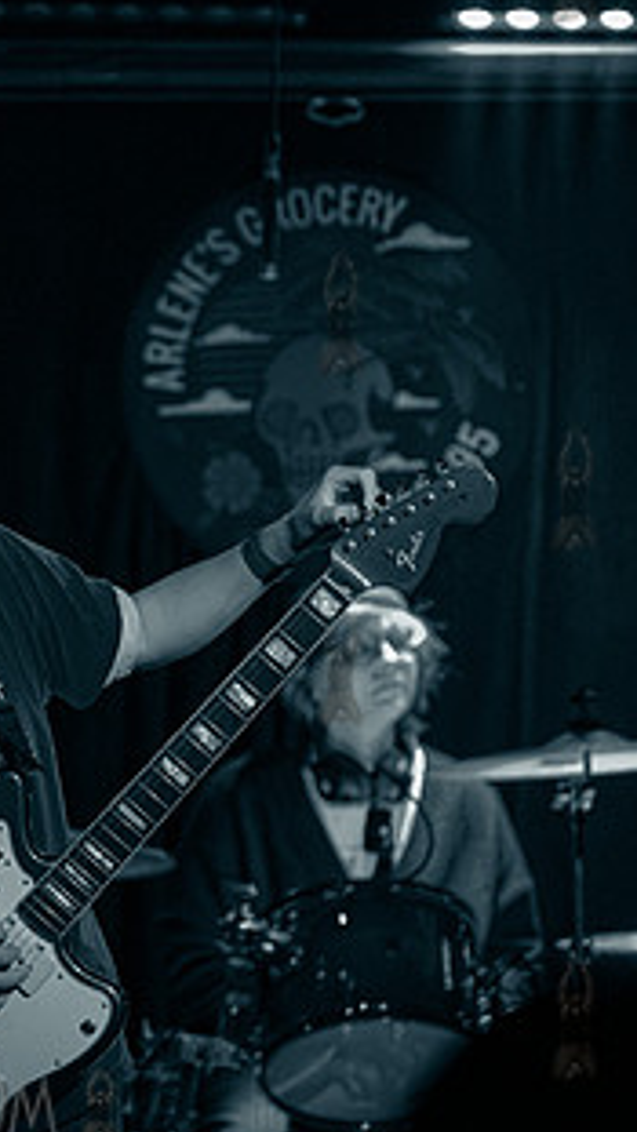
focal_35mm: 199
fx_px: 5974
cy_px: 486
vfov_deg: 10.8
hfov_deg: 6.1
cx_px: -143
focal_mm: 100
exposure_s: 1/200
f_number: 3.2
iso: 16000
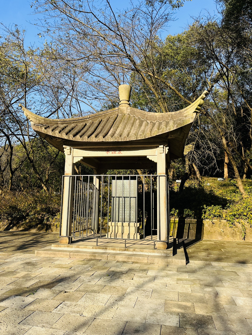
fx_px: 252
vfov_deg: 67.3
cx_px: 126
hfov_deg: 53.1
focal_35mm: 26
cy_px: 168
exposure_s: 1/1389
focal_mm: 5.1
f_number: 1.6
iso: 50
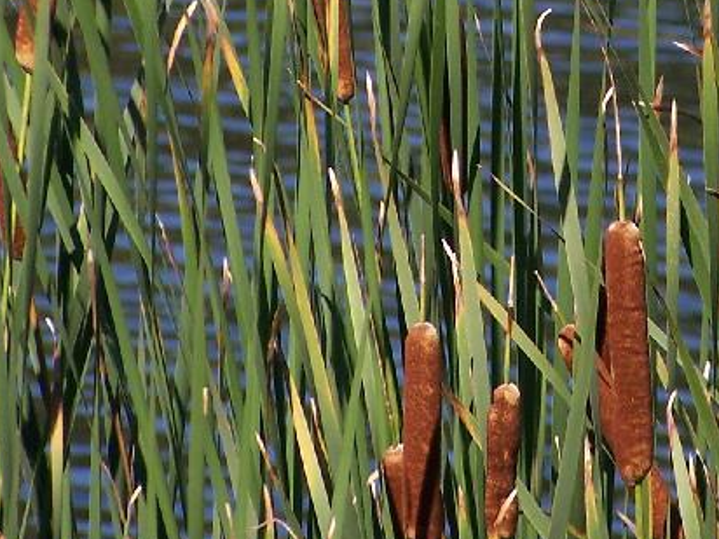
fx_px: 14872
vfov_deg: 2.1
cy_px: -51
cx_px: 677
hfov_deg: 2.8
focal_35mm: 716
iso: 80
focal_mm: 47.7
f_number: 3.6
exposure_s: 1/800
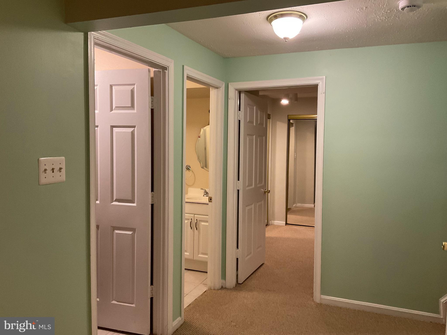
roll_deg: -0.6
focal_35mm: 29
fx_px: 374
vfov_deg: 48.2
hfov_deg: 61.7
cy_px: 168
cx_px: 224
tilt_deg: -3.6
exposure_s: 1/60
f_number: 1.8
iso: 160
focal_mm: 3
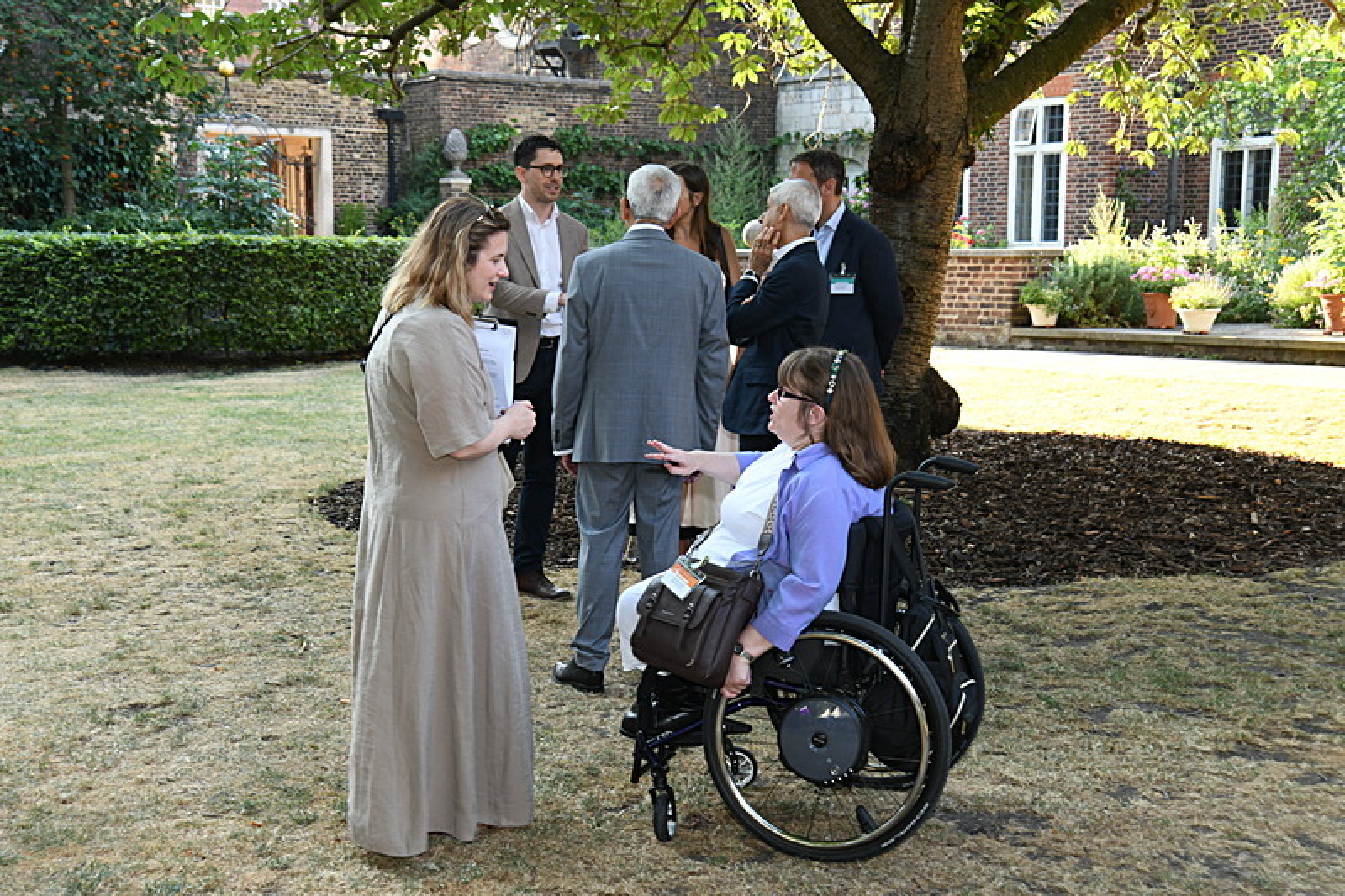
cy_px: 448
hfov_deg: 39.6
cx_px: 672
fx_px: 1868
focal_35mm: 50
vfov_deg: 27.0
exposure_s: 1/60
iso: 400
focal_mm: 50
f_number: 6.3
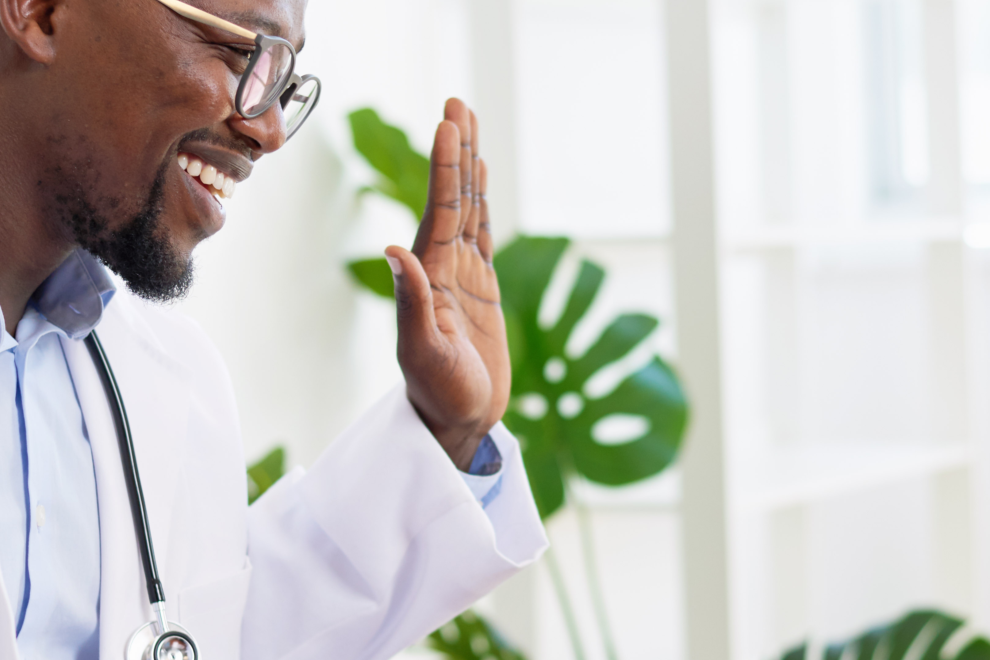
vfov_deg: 12.0
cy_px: 456
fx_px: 3136
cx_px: 554
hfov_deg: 17.9
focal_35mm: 114
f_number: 2.5
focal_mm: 50
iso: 200
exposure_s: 1/400
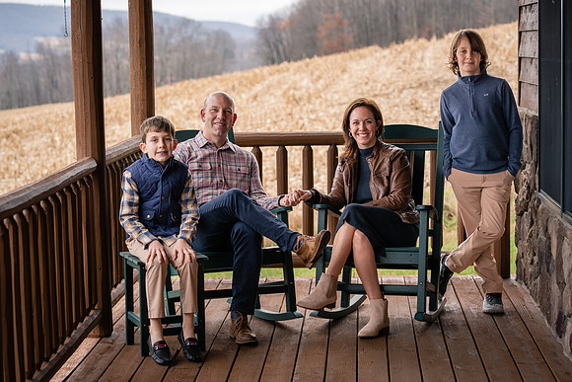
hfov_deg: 21.5
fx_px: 1503
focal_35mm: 95
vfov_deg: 14.5
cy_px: 187
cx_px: 288
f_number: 4
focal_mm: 85
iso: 320
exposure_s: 1/250
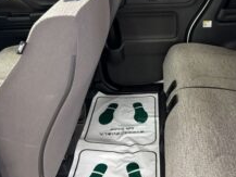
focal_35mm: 42
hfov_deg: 43.8
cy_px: 75
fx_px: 286
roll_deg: +2.3
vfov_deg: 34.3
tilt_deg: -27.7
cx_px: 167
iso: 250
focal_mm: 5.96
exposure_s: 1/50
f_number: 1.6
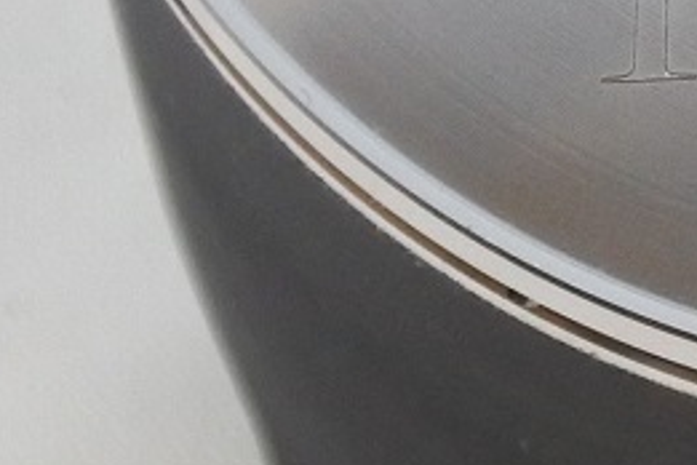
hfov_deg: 5.7
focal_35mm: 358
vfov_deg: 3.8
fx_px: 6931
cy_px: -322
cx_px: 1047
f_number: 4.5
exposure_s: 1/125
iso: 640
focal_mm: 19.7
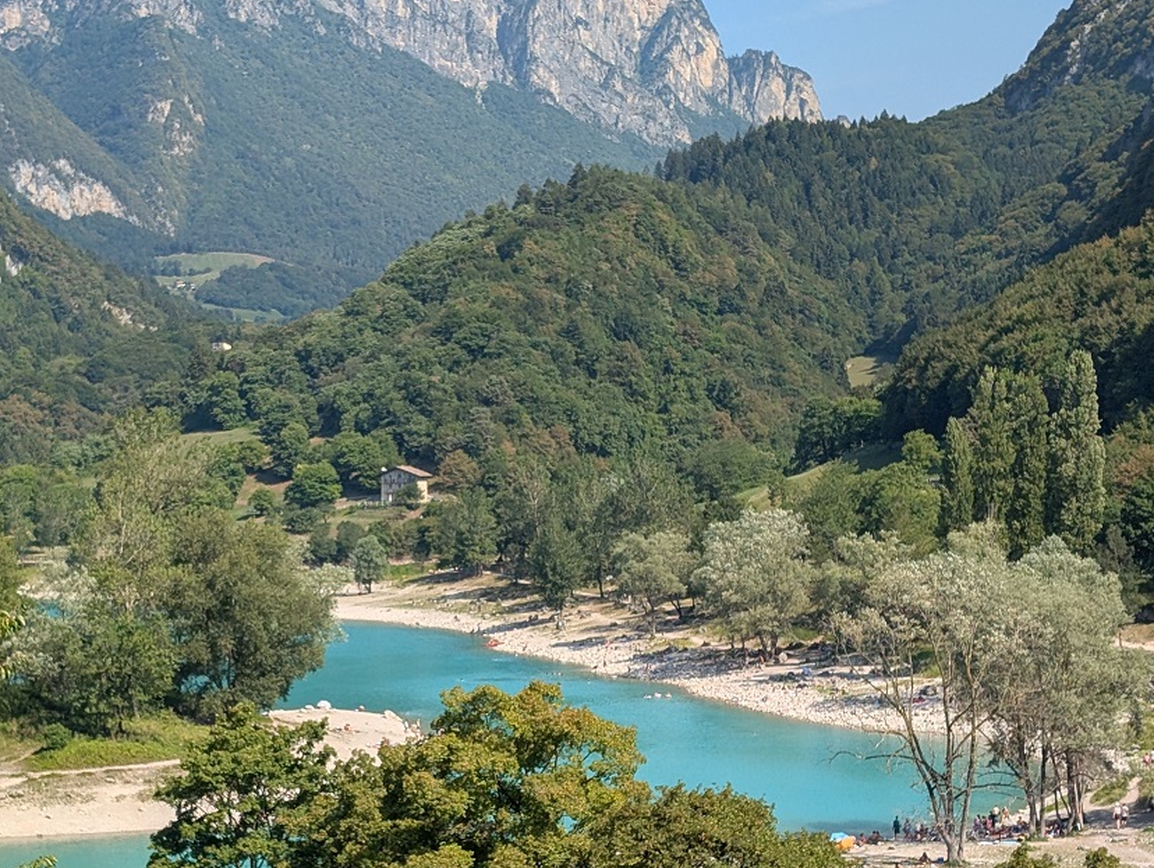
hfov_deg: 27.2
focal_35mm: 71
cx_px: 383
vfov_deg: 20.7
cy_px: 586
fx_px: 2370
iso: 17
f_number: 1.68
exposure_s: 1/1034
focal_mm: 6.9
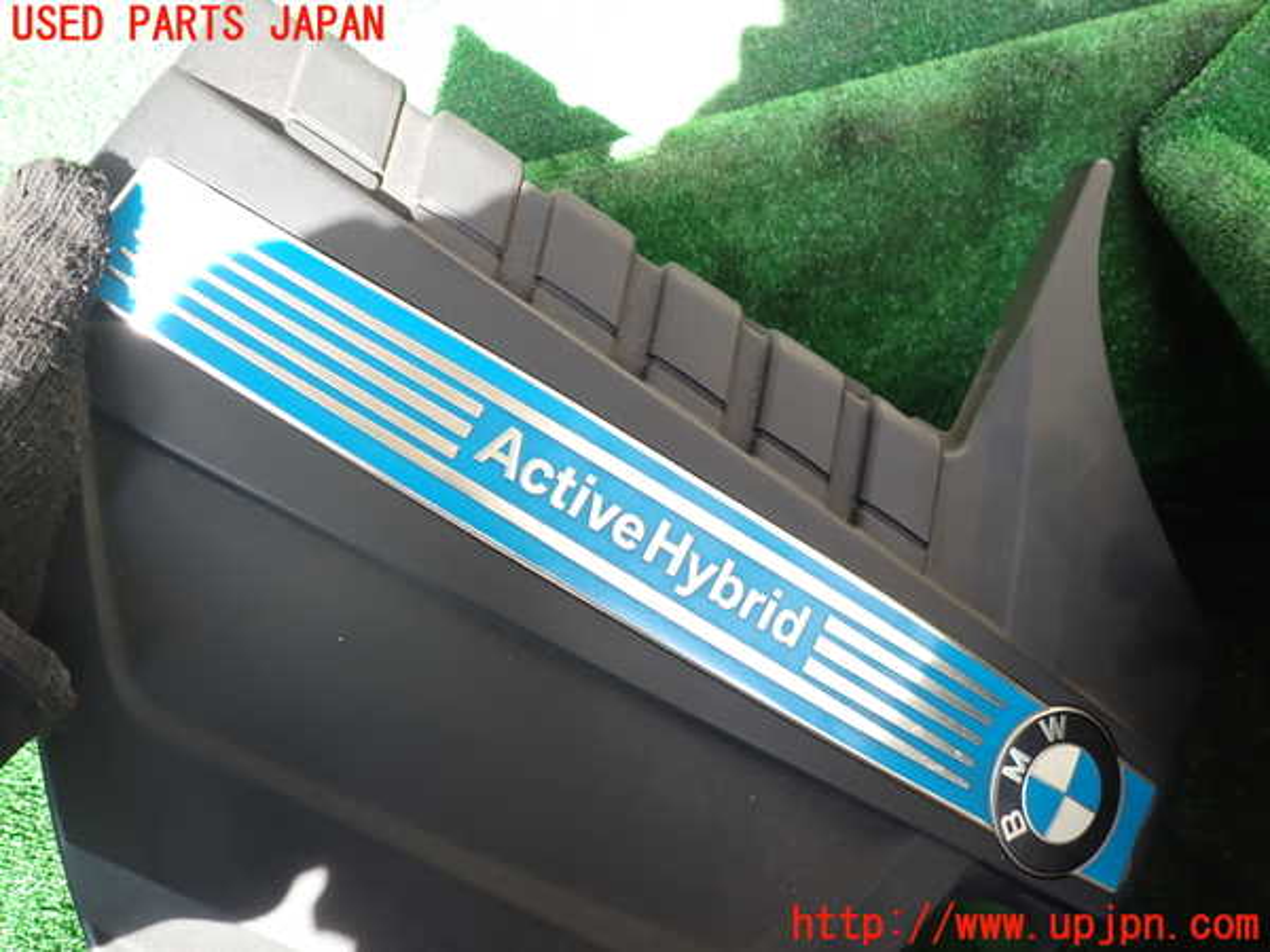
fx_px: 917
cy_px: 476
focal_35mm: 25
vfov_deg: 54.9
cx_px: 635
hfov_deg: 69.4
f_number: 2
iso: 100
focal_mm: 4.5
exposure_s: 1/100
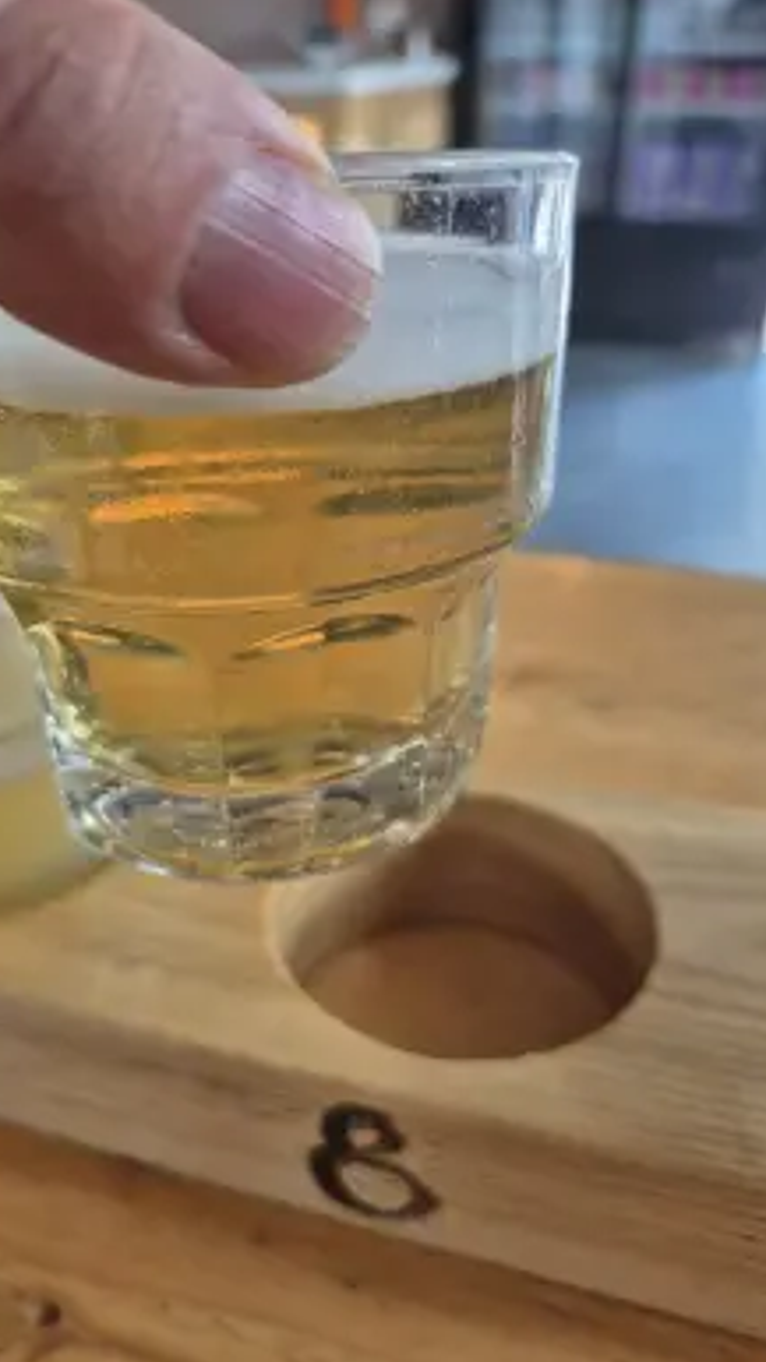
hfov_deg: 44.1
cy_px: 692
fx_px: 939
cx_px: 307
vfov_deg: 71.9
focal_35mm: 26
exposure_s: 1/120
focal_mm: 5.4
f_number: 1.8
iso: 125
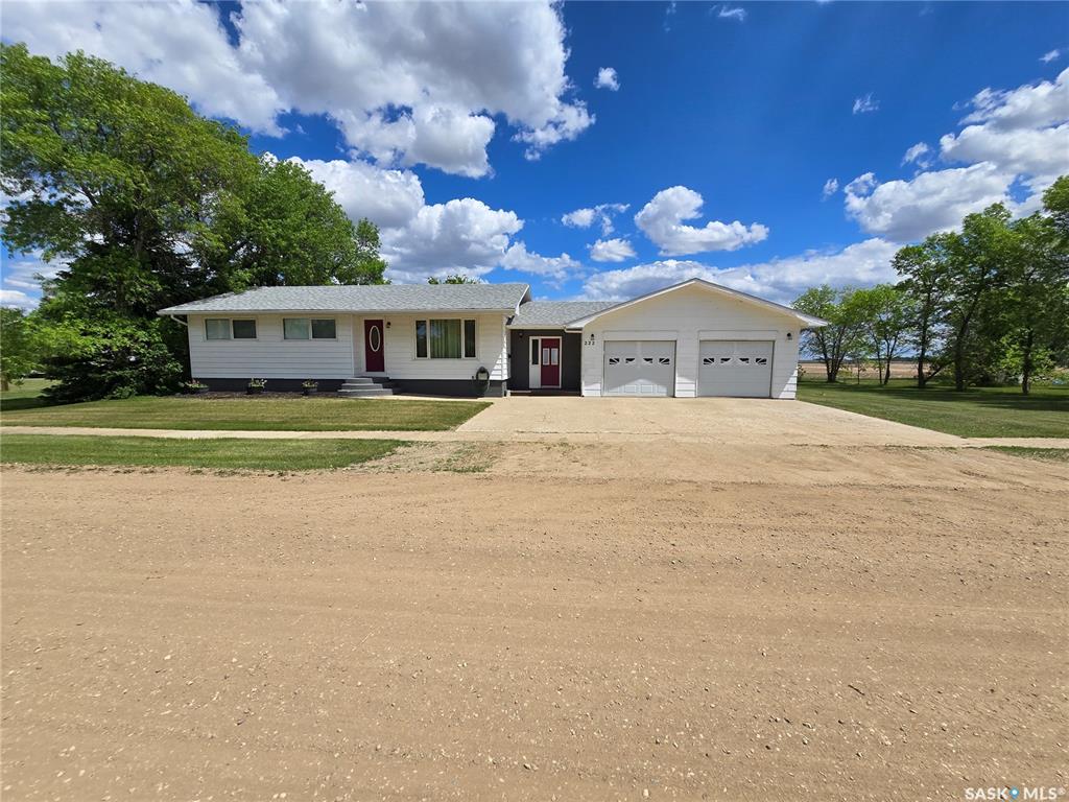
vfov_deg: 89.9
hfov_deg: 106.2
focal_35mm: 13
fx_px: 401
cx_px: 534
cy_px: 401
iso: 50
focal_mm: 2.2
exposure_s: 1/4199
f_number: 2.2
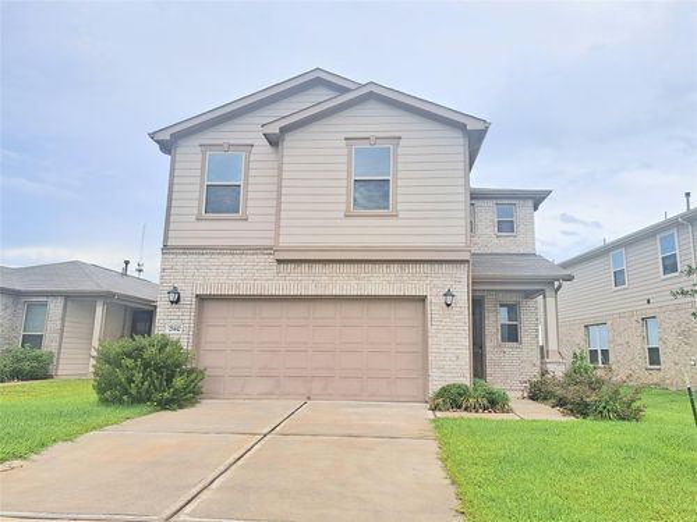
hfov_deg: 71.6
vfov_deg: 56.8
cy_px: 261
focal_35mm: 24
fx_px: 483
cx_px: 348
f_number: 1.8
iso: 50
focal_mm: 5.23
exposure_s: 1/370
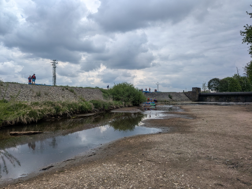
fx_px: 175
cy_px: 94
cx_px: 126
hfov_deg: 71.6
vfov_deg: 56.8
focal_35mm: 24
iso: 30
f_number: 1.7
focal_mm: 4.53
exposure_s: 1/2342
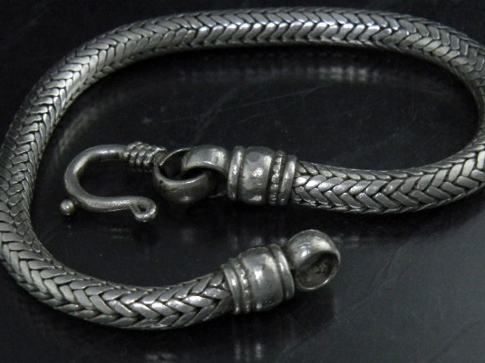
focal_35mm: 122
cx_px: 228
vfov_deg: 12.1
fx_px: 1709
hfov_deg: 16.2
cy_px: 196
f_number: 9
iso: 800
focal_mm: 18.3
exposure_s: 1/30
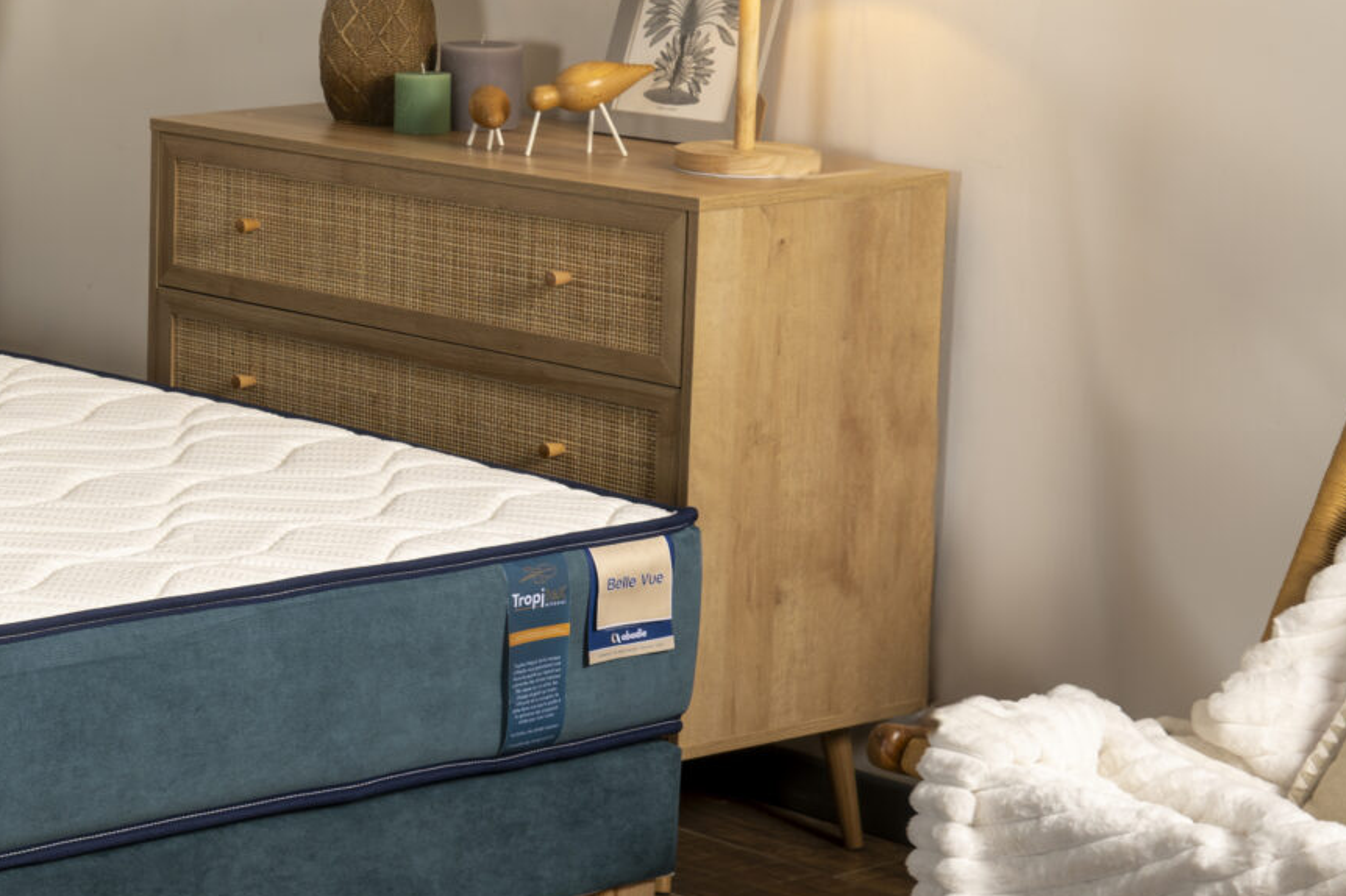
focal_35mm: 104
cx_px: -543
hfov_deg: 18.0
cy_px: 315
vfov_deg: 13.1
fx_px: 3887
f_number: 8
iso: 320
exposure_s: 1/60
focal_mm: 35
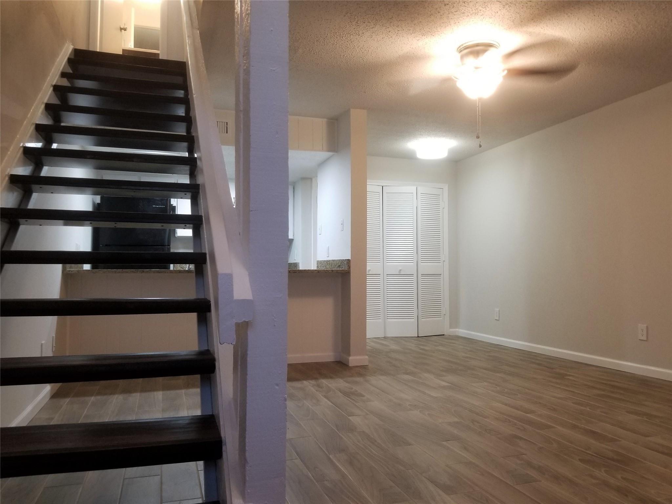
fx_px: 505
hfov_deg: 67.3
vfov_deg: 53.0
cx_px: 336
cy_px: 252
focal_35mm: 26
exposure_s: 1/30
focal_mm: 4.3
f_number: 1.7
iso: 160
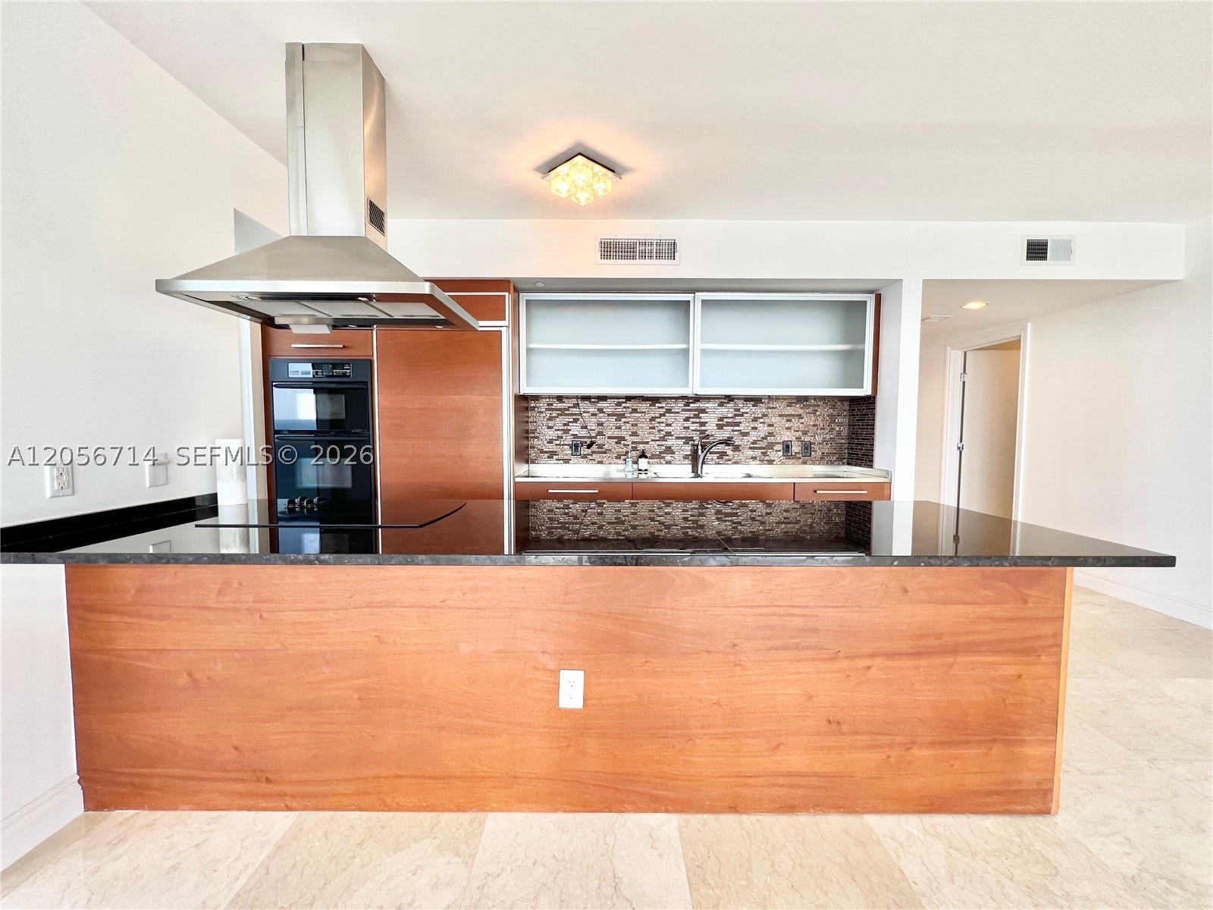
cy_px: 455
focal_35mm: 13
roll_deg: +0.1
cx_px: 606
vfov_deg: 89.9
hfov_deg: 106.2
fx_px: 456
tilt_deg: -2.5
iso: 64
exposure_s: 1/120
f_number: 1.8
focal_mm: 1.57
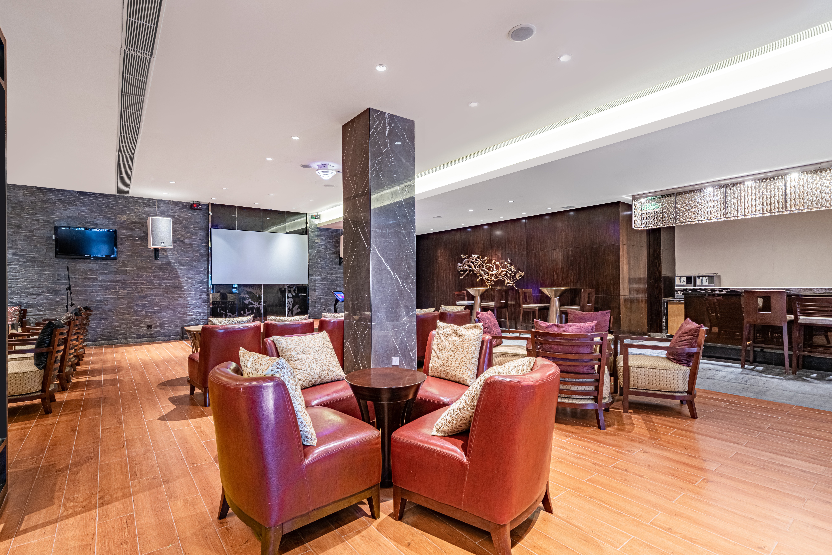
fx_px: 370
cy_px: 278
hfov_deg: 96.7
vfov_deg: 73.8
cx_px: 416
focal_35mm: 16
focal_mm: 16
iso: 320
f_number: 10
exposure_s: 1/2.5
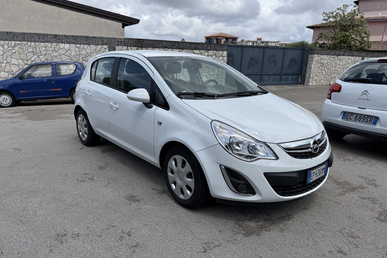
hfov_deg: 71.5
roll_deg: -1.9
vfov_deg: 51.3
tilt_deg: -16.6
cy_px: 136
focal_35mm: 25
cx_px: 194
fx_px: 269
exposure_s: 1/6173
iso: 80
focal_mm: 6.76
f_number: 1.78
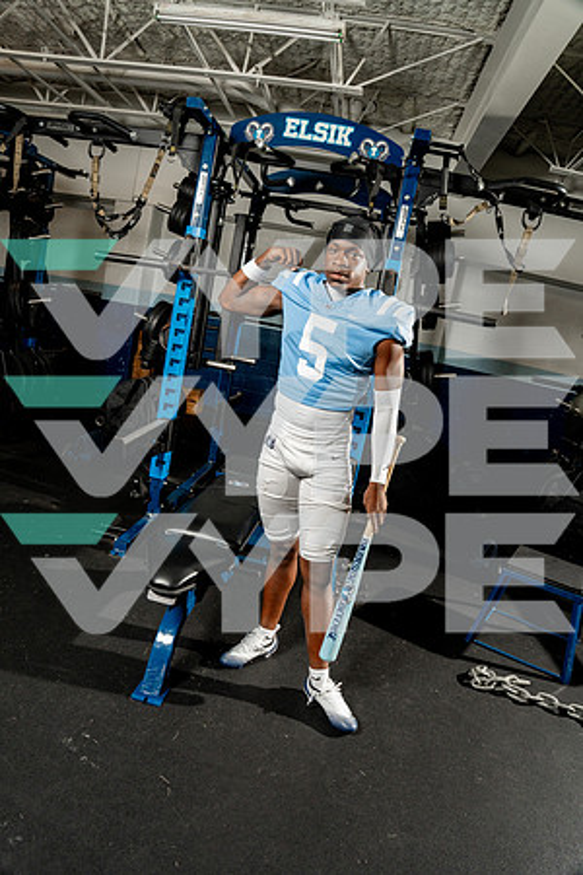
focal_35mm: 23
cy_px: 438
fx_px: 559
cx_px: 292
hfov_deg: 55.1
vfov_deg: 76.1
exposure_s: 1/200
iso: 500
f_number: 7.1
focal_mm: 23
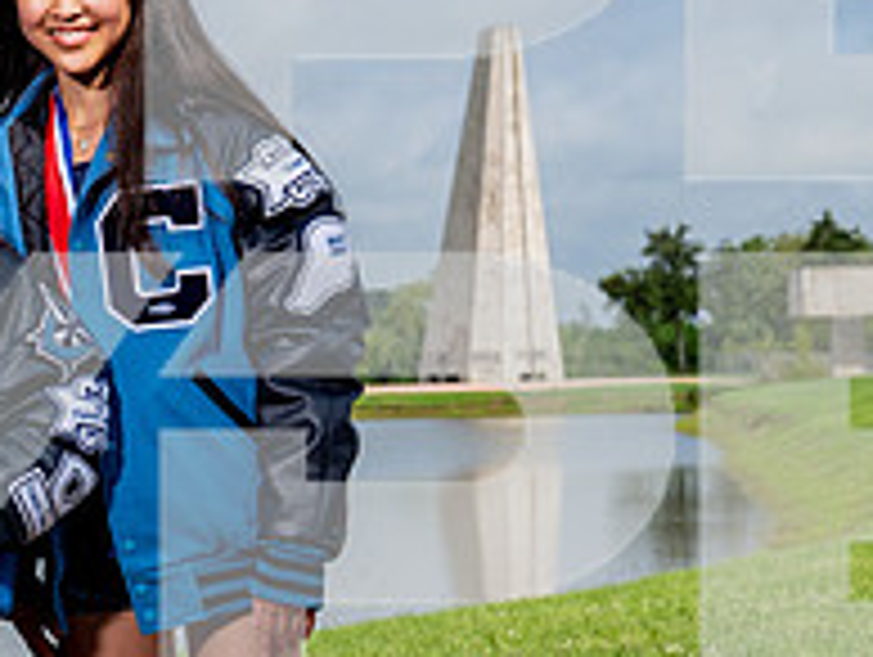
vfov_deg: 10.7
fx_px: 3485
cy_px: 493
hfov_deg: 14.1
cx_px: 72
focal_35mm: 138
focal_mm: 48
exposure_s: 1/640
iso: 100
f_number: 5.6
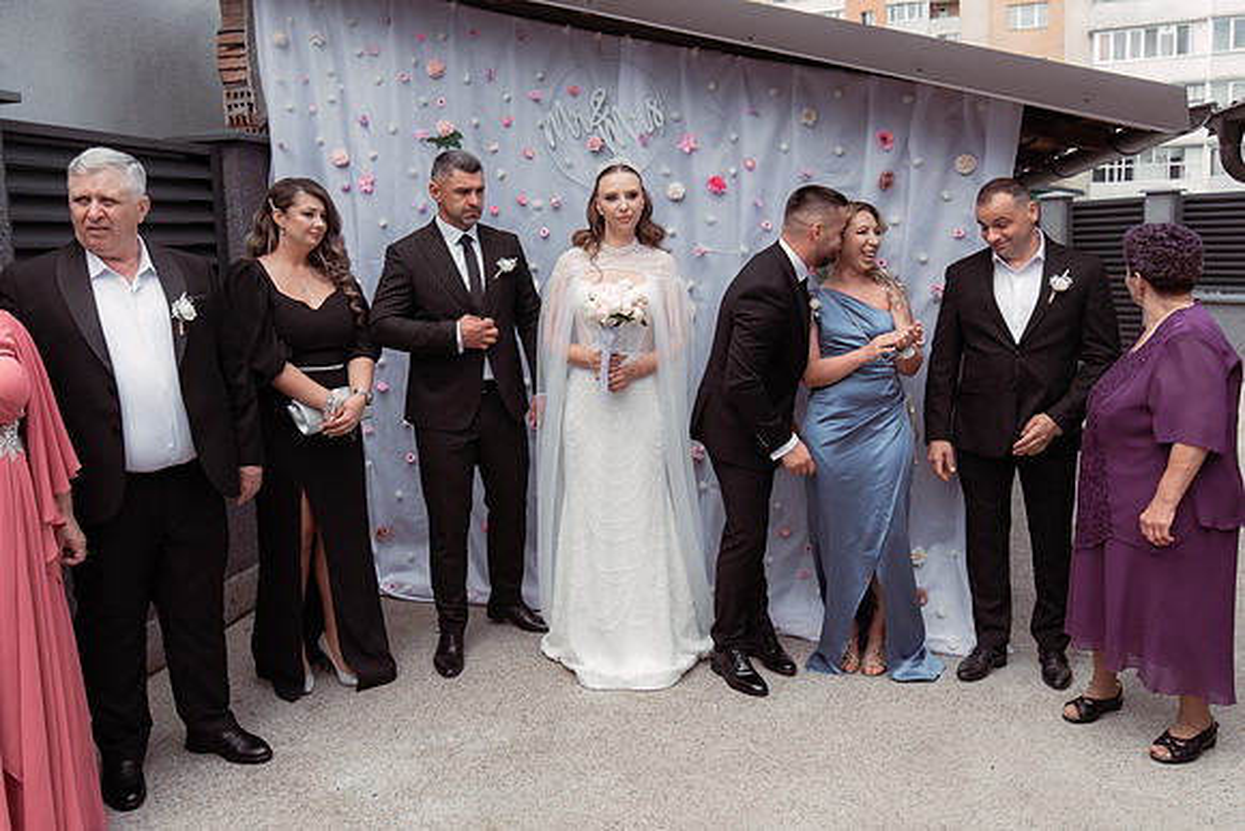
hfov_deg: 65.6
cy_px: 367
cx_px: 617
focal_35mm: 28
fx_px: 965
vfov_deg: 46.5
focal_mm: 25
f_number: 4
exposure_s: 1/400
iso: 125
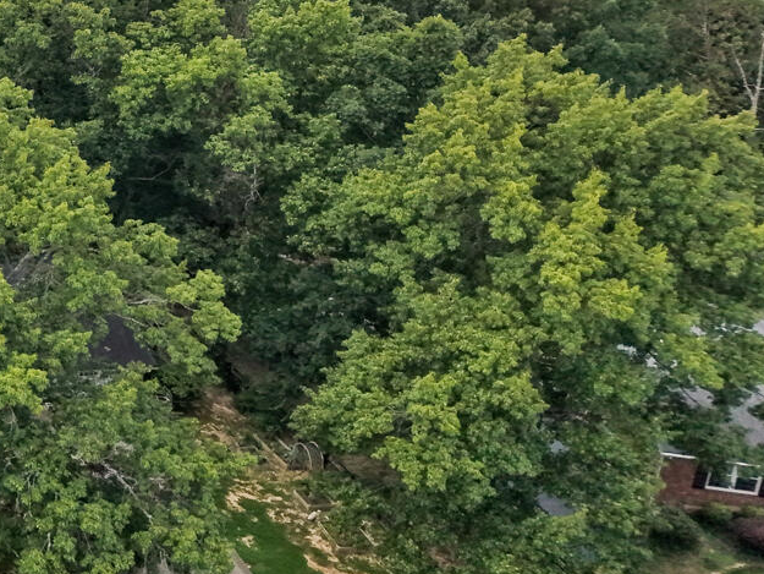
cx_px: -736
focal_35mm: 96
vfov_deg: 14.9
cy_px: -116
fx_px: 2119
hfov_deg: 16.1
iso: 290
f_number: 1.8
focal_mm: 8.67
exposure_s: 1/3200
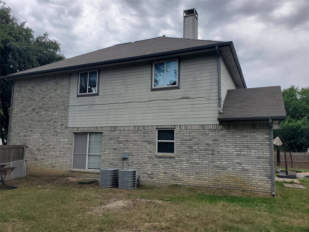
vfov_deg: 53.1
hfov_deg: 67.3
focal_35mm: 26
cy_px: 116
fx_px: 232
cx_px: 154
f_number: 2.4
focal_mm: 4.3
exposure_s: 1/1177
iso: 50
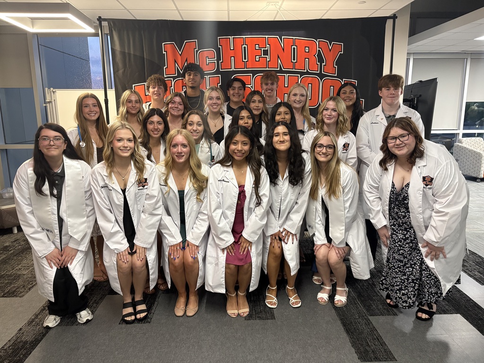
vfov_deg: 53.1
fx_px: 364
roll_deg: +0.1
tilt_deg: -12.1
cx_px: 242
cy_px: 182
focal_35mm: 26
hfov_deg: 67.3
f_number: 1.6
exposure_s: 1/60
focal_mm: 5.96
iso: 320
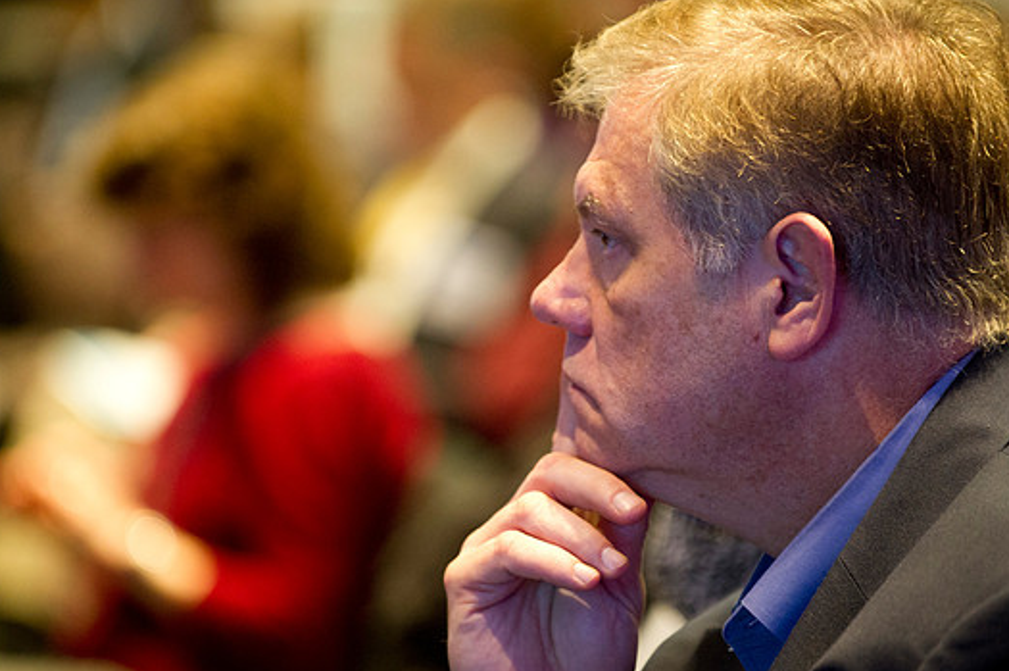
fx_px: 6188
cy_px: 369
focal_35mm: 221
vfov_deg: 6.2
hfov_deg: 9.3
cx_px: 513
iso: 2500
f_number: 2.8
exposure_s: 1/60
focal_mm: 200
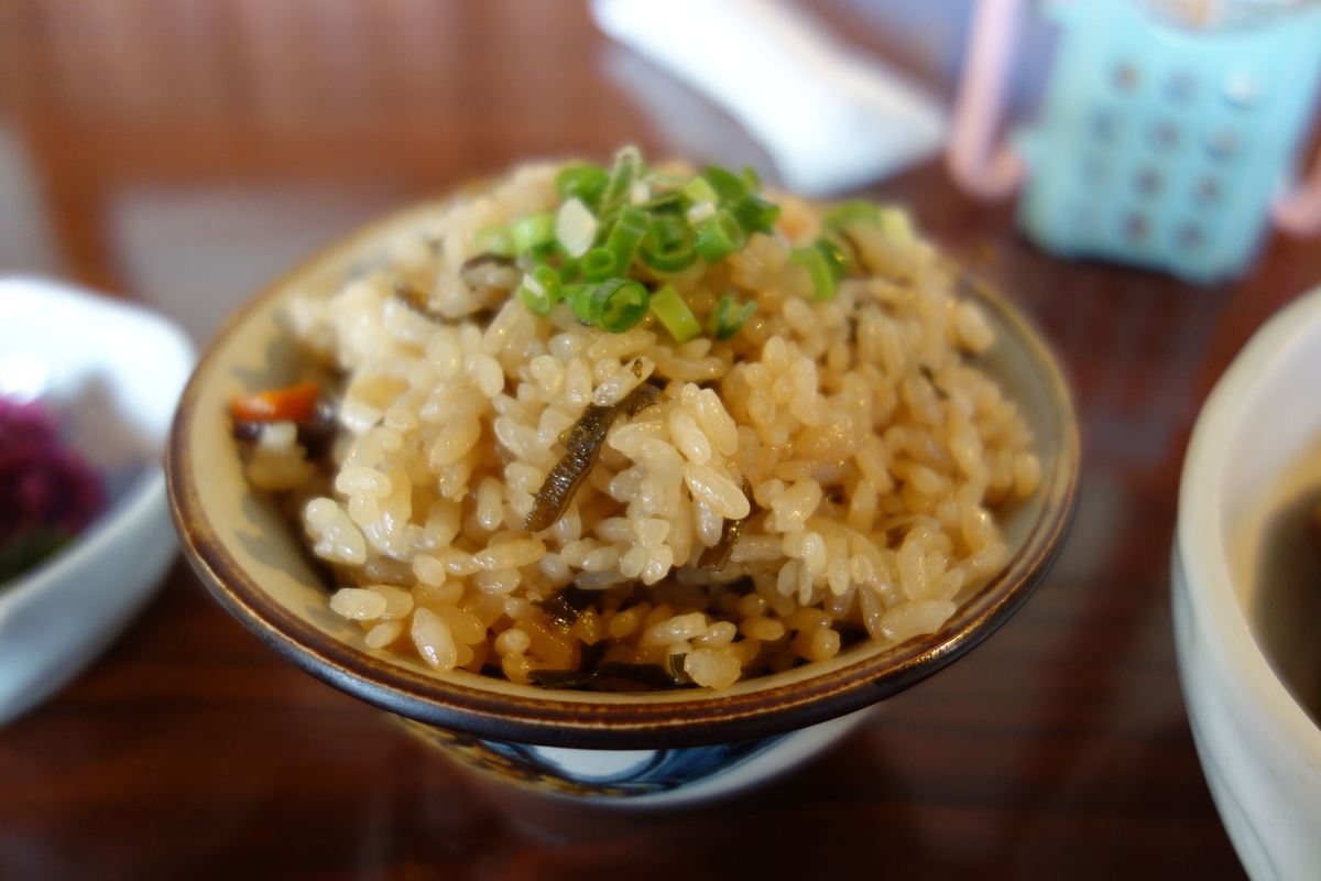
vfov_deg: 46.4
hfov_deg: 65.5
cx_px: 660
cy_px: 440
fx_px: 1027
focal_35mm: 28
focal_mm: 10.4
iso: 160
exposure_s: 1/30
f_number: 1.8
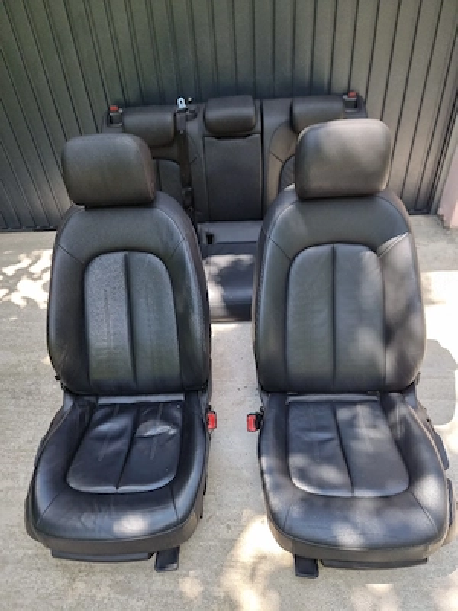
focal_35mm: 24
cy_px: 306
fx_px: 423
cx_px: 229
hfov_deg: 56.8
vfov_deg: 71.6
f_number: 1.8
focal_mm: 6.7
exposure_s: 1/185
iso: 50
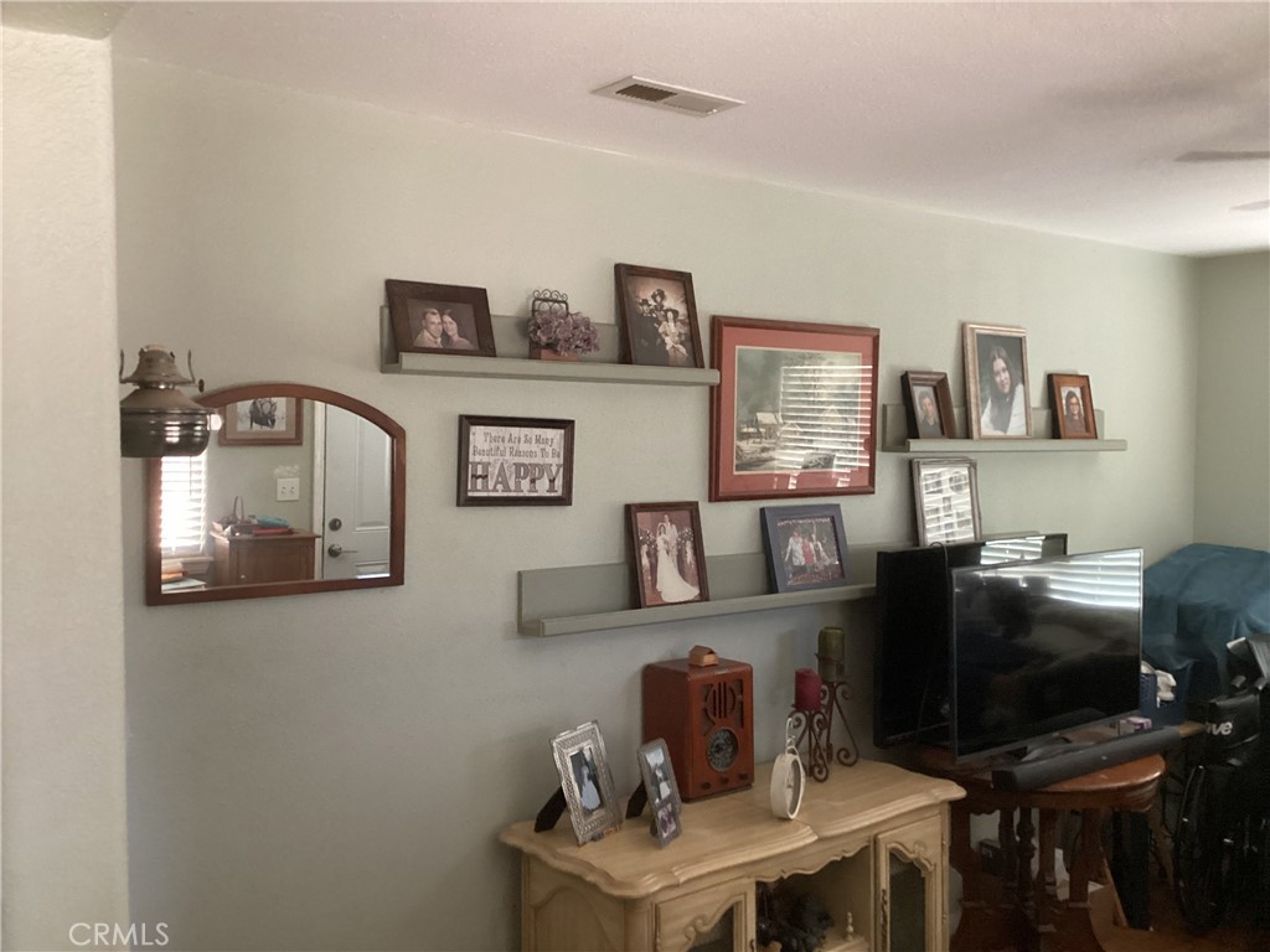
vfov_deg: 45.4
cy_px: 476
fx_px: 1137
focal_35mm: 31
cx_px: 635
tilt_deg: -2.2
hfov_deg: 58.4
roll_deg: -0.6
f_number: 2.4
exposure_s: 1/60
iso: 400
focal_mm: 3.3
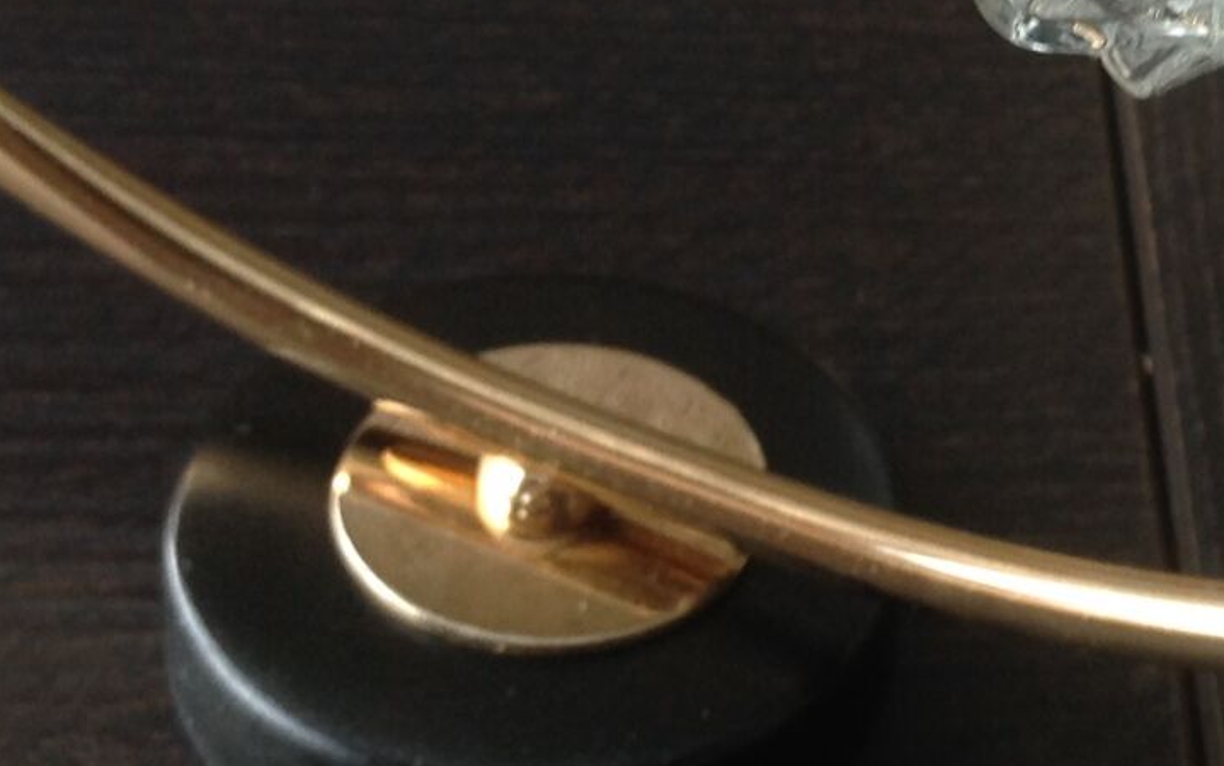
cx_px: 1204
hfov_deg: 19.6
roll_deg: -9.7
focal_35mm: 103
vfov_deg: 12.6
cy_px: 29
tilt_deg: -36.1
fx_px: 3437
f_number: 2.4
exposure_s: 1/15
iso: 64
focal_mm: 4.28
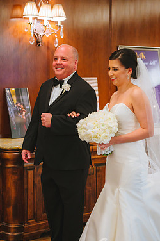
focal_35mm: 67
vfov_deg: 30.1
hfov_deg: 20.3
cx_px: 88
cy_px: 139
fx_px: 447
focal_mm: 56
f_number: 2.8
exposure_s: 1/125
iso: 2500
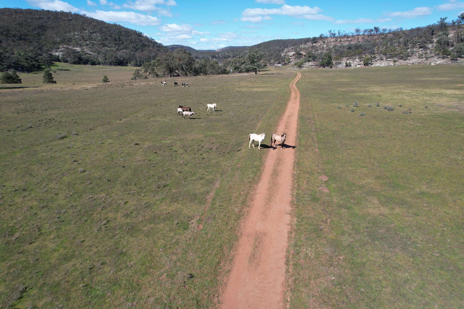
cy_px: 154
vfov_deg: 57.2
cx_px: 232
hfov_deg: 78.6
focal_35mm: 22
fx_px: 284
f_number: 2.8
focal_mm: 8.38
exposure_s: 1/1500
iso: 110
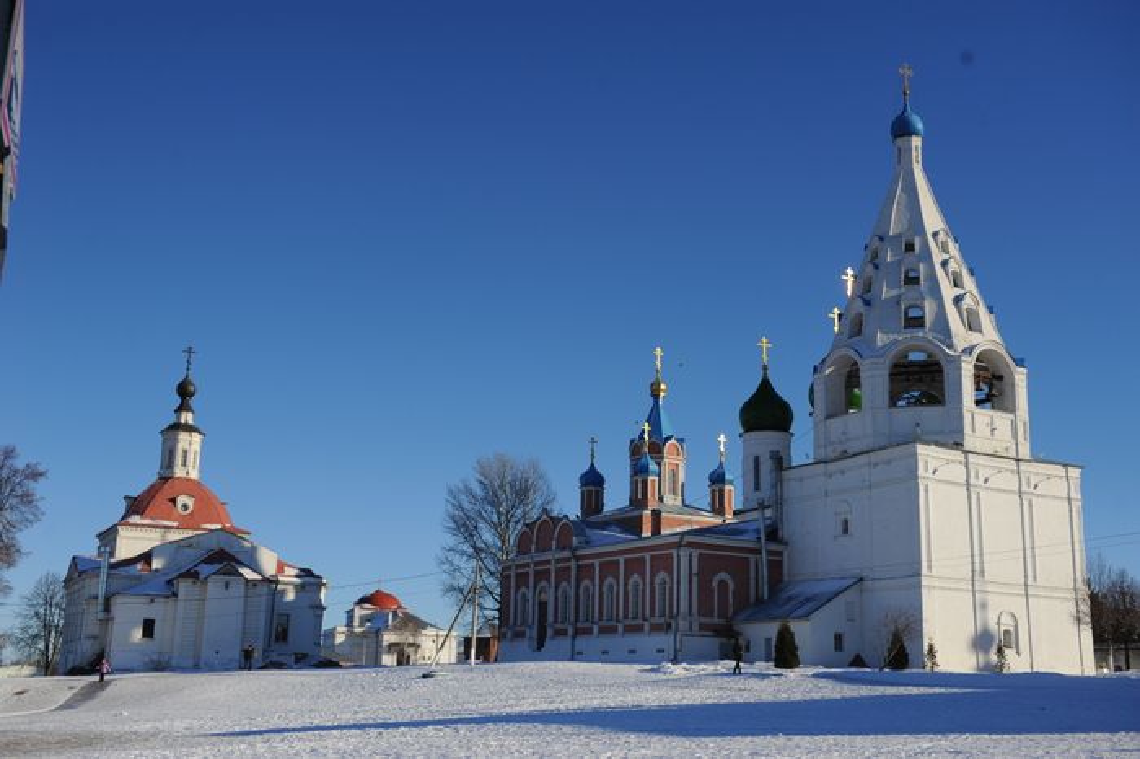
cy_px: 380
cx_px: 570
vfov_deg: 30.5
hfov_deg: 44.5
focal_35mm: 44
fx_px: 1393
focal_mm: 44
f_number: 5.6
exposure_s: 1/4000
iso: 500
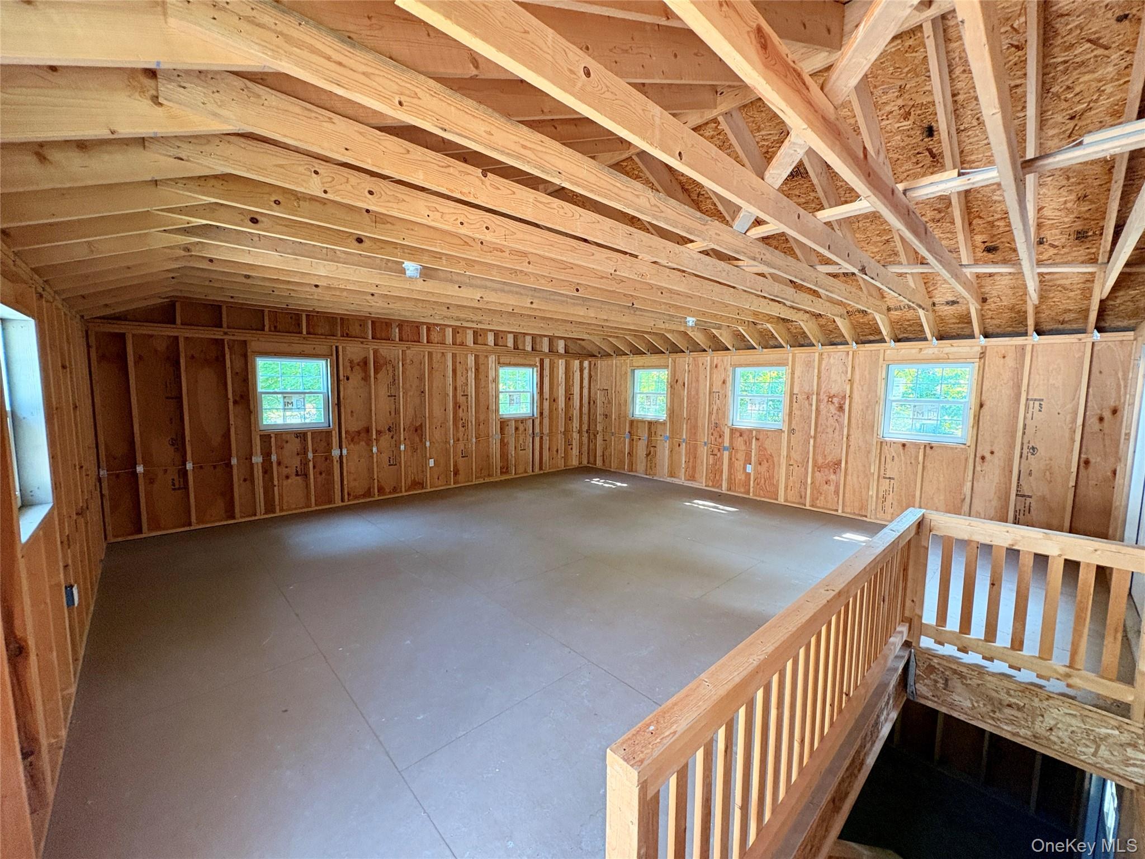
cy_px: 430
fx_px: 463
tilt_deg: -5.7
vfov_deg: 85.7
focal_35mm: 14
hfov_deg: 102.1
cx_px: 572
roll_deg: -0.4
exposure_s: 1/60
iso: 400
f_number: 2.2
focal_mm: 2.22
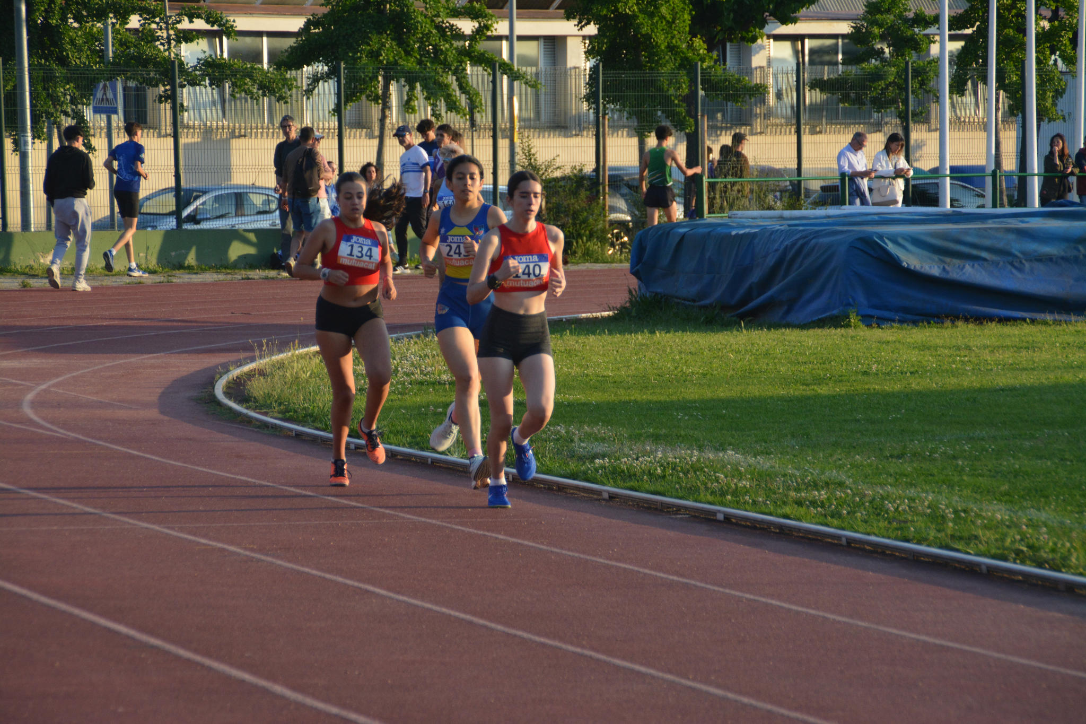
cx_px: 543
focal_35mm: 202
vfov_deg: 6.8
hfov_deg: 10.2
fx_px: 6108
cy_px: 362
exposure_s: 1/1000
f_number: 6
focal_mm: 135
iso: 800
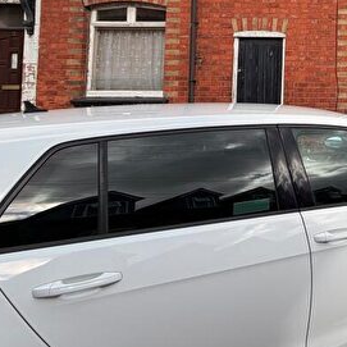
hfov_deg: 36.4
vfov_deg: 46.9
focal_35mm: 32
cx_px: 437
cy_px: 47
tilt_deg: +2.0
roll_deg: -0.8
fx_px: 363
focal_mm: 2.22
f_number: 2.2
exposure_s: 1/734
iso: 40
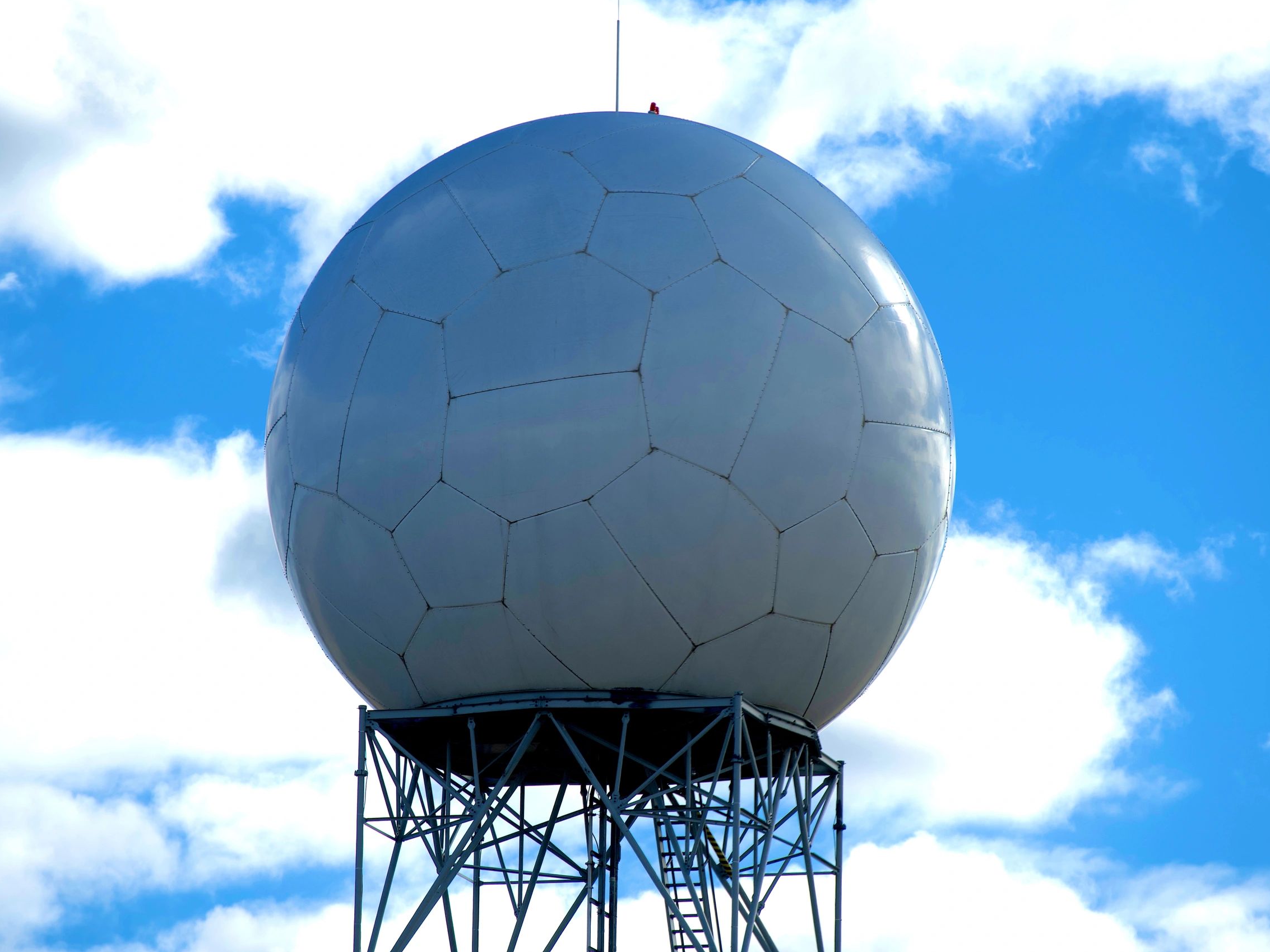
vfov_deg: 7.4
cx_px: 618
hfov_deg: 9.8
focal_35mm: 201
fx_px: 7374
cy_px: 474
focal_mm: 185
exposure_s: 1/500
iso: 100
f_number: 6.3
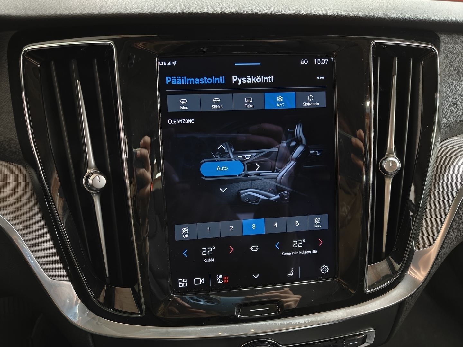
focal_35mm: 24
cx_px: 232
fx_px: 321
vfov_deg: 56.8
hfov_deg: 71.6
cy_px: 174
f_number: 1.8
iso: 1250
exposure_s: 1/20
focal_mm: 5.59
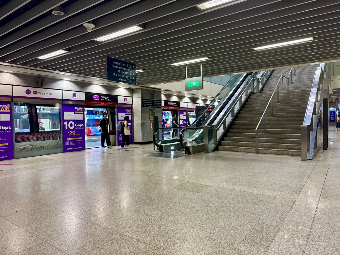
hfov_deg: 71.6
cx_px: 170
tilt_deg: -2.2
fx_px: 236
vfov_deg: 56.8
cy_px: 128
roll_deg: +0.7
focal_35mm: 24
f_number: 1.78
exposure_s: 1/50
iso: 320
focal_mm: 6.76
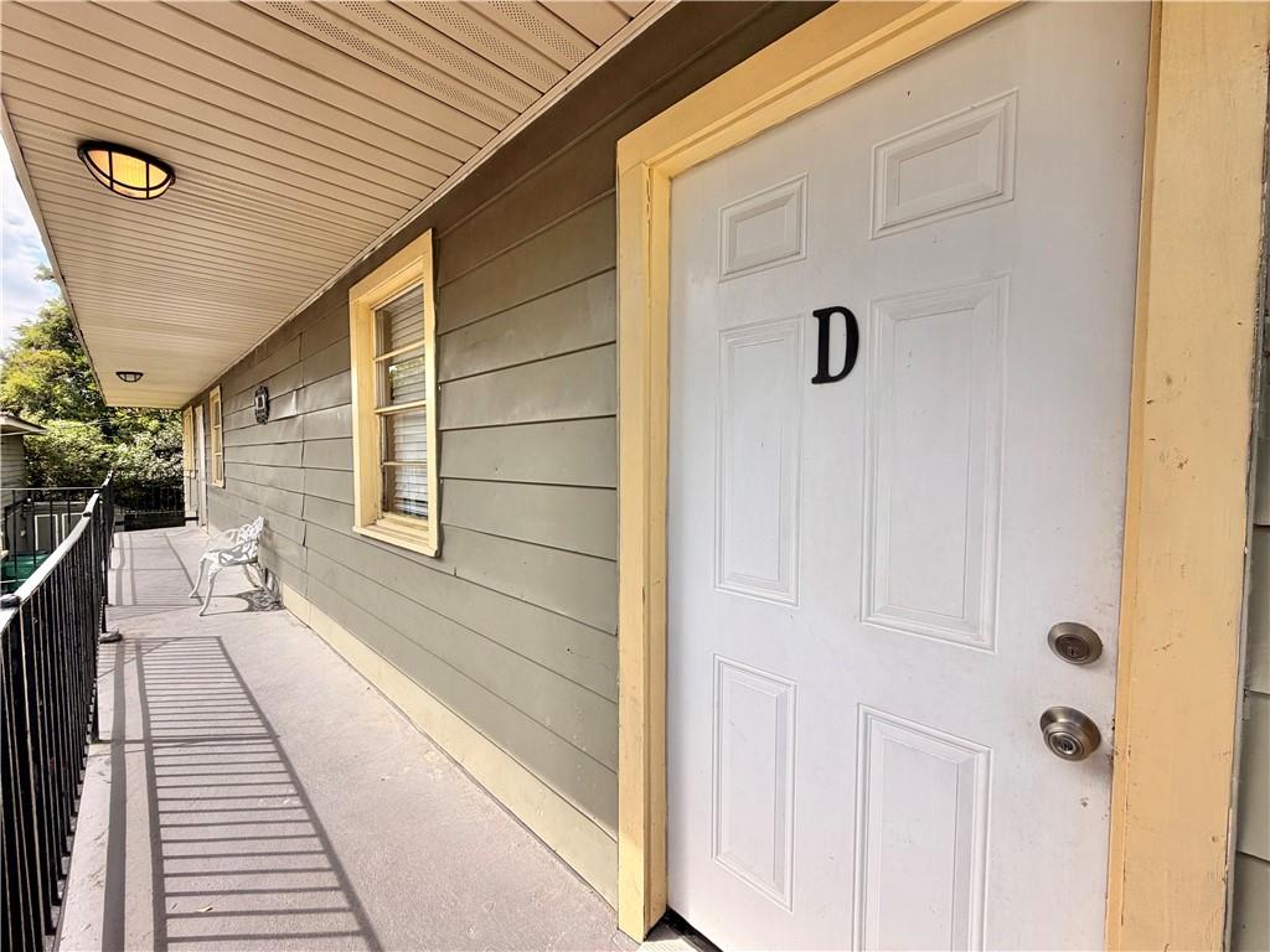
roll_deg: +1.1
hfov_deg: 102.1
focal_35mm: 14
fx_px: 514
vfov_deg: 85.7
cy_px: 476
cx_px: 635
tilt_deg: -2.3
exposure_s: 1/770
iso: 40
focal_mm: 2.22
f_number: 2.2
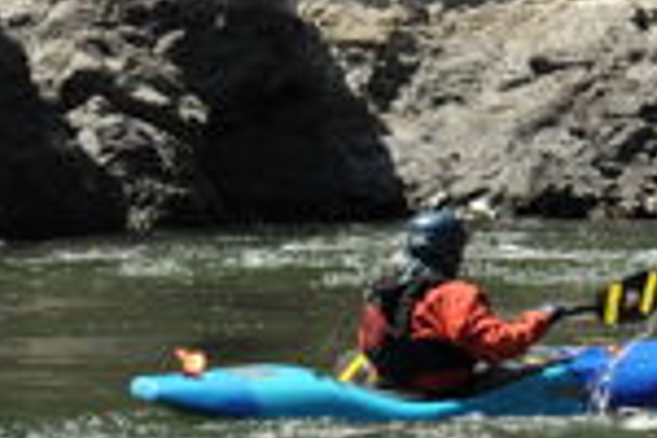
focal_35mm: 598
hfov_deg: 3.4
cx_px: 1279
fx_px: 10913
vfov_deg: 2.3
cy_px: -416
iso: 500
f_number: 9
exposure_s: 1/800
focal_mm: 112
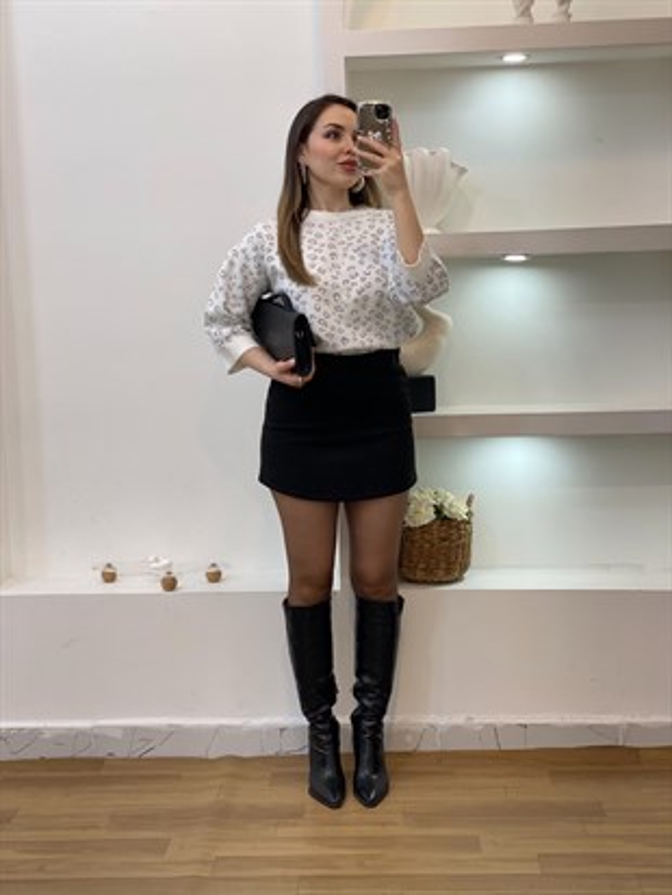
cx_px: 336
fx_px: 1345
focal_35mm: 52
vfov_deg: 36.8
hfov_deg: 28.0
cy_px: 448
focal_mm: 6
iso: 64
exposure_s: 1/100
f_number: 2
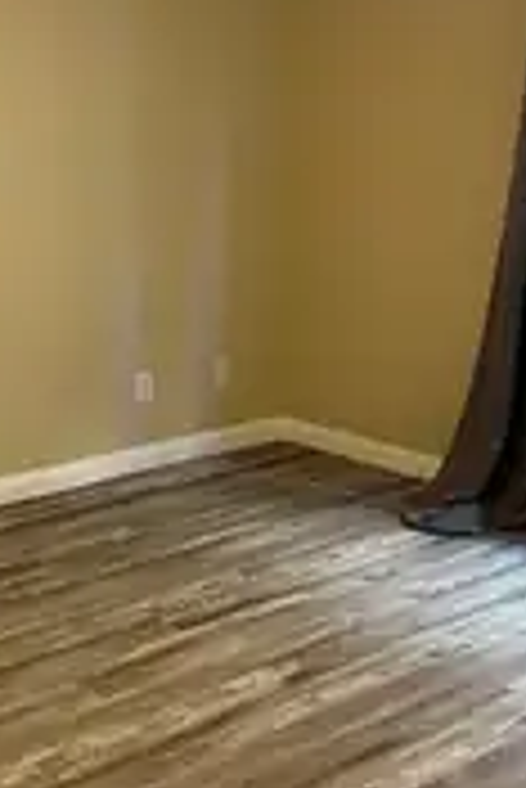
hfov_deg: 23.5
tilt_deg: -11.1
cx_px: 121
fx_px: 1247
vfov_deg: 35.0
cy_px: 347
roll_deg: +1.0
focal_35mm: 57
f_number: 1.78
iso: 500
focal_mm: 6.86
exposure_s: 1/60
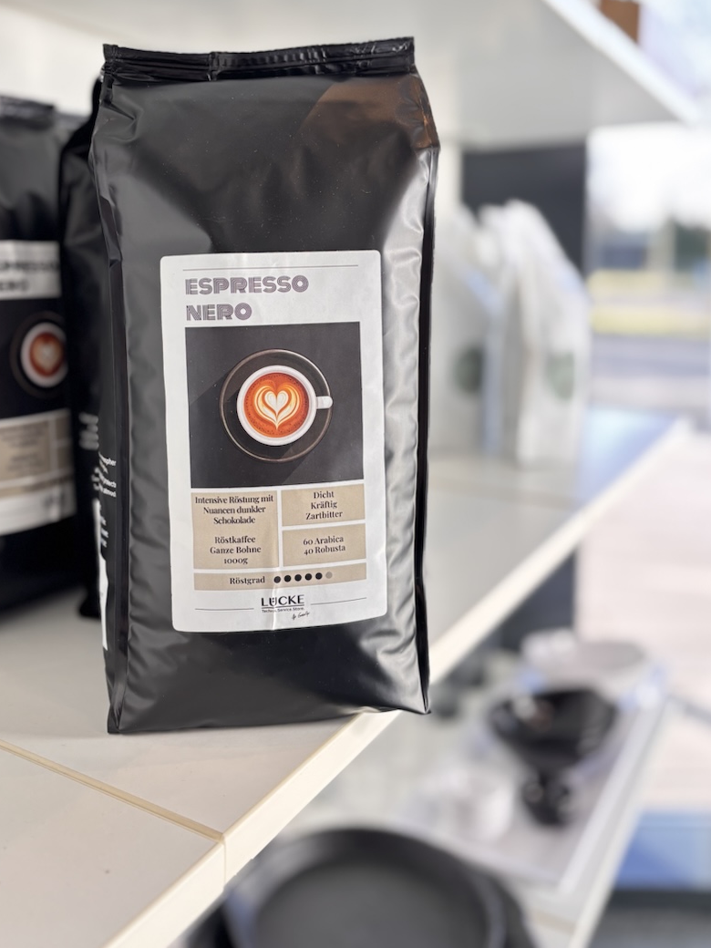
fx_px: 876
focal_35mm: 32
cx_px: 293
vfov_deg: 56.3
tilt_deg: -5.4
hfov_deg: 44.0
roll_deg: +1.2
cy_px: 366
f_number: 1.6
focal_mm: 5.96
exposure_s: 1/100
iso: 80
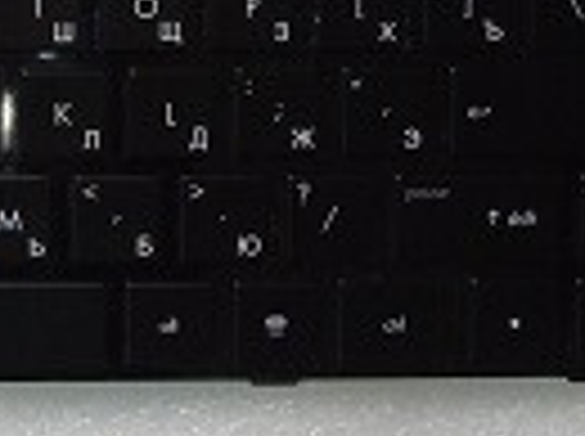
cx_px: -76
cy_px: 18
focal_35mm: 105
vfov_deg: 13.9
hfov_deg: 18.0
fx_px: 1771
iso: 400
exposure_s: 1/40
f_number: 6.3
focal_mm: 6.1
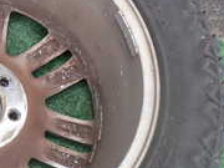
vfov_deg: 14.8
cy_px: 107
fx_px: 647
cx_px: -24
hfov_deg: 18.8
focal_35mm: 100
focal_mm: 5.4
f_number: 3.2
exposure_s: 1/320
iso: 100
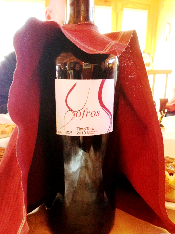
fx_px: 222
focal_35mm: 33
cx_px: 88
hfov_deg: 42.9
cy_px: 117
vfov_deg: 55.4
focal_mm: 4.13
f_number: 2.4
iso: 200
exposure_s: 1/20
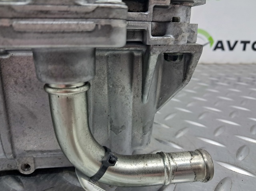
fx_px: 200
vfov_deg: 51.3
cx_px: 128
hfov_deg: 65.4
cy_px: 96
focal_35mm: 27
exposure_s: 1/50
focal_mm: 4
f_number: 1.8
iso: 200
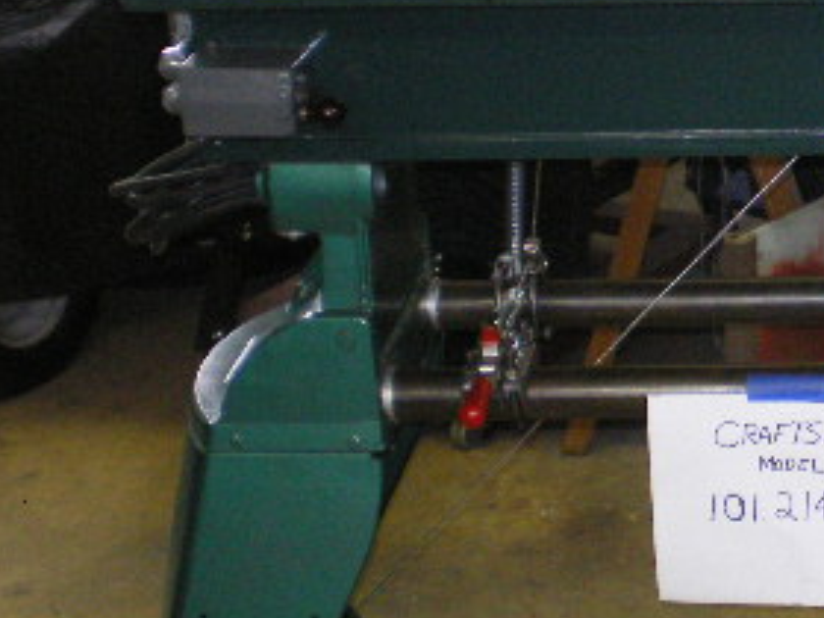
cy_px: 171
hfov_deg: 21.3
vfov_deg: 16.9
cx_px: 912
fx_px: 2071
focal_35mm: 87
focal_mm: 6.3
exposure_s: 1/30
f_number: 3.1
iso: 400
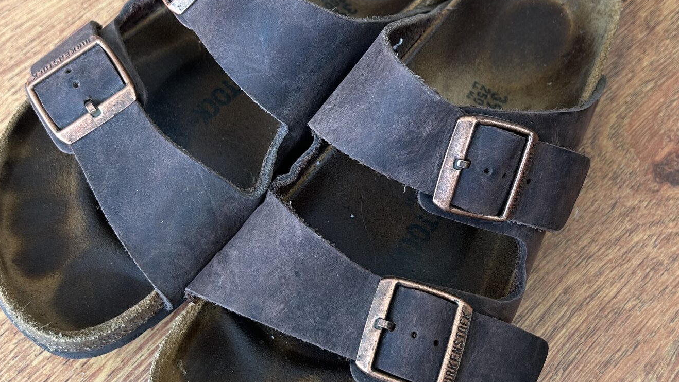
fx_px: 792
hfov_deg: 46.4
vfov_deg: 27.1
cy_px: 165
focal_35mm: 44
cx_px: 342
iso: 50
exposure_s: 1/121
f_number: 1.5
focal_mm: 5.7
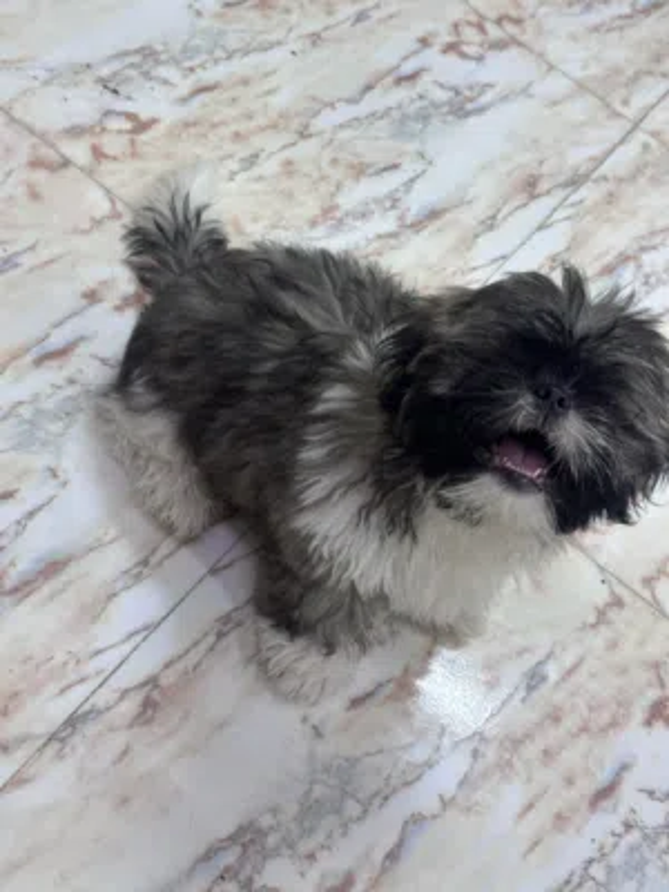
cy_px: 446
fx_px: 1237
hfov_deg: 30.3
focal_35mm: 48
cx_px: 334
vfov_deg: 39.7
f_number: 1.78
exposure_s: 1/50
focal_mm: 6.86
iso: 125
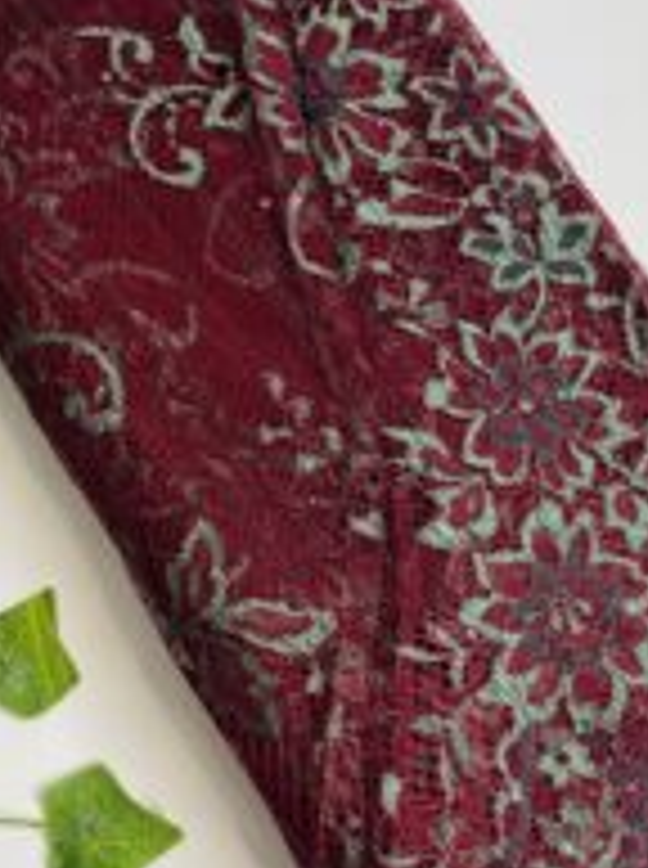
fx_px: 1352
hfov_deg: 26.7
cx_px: 198
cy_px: 598
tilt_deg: -74.7
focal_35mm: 54
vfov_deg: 35.2
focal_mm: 5.1
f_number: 1.6
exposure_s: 1/121
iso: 40
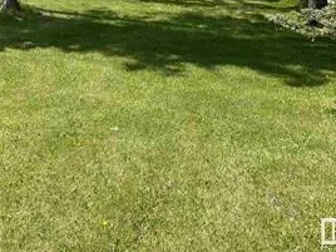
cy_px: -48
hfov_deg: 28.0
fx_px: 602
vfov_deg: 21.9
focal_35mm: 62
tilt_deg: -3.7
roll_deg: -0.3
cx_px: -49
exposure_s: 1/3448
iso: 32
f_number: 1.6
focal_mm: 5.1
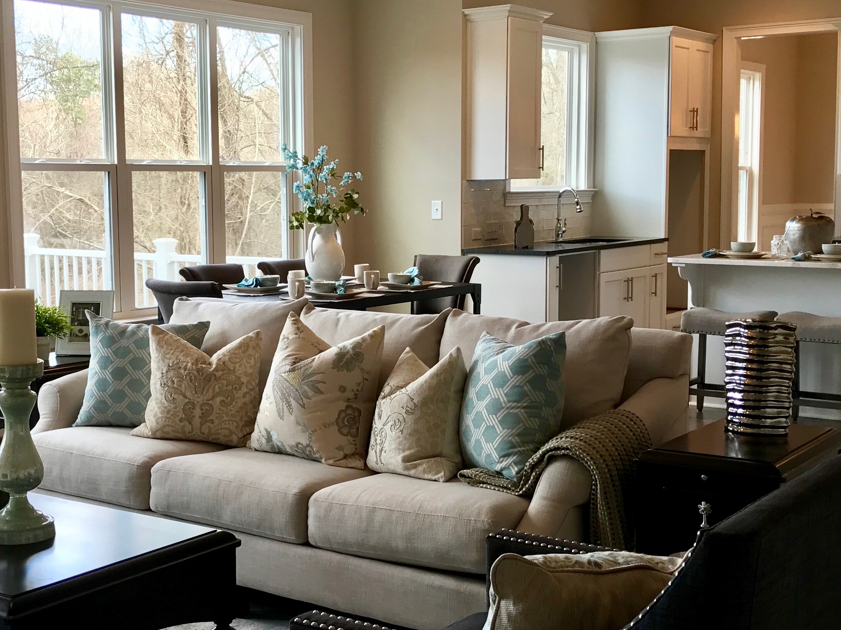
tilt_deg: -6.1
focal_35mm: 52
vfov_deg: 28.0
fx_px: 1263
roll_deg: +0.6
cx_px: 337
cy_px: 328
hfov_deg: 36.7
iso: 25
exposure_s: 1/40
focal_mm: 3.99
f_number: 1.8
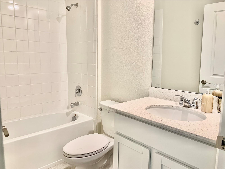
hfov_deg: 67.3
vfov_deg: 53.1
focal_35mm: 26
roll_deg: +0.1
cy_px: 84
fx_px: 169
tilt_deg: -8.8
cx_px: 112
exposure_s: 1/60
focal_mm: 4.25
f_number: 1.8
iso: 100
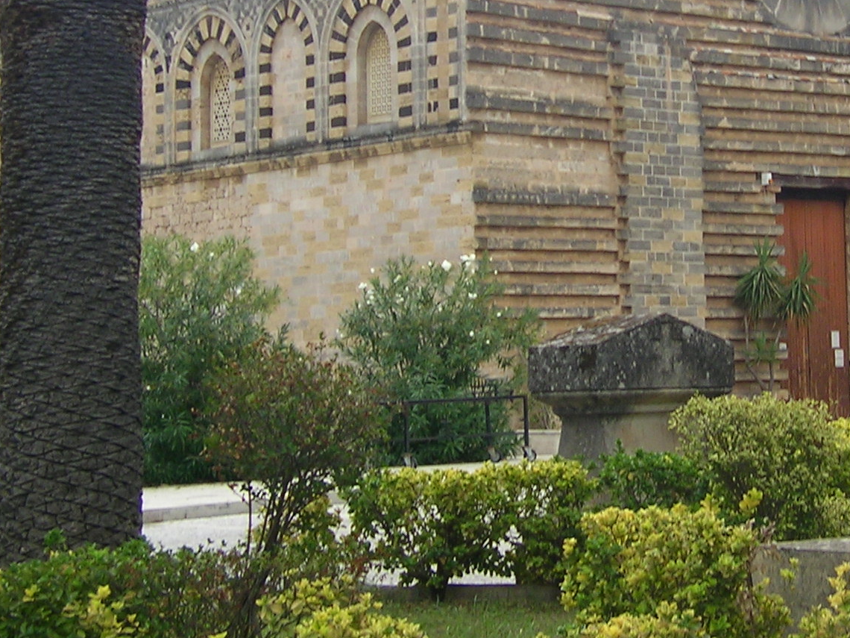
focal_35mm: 97
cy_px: 180
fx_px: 2382
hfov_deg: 20.0
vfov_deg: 15.2
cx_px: 665
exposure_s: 1/79.7
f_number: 3.2
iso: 50
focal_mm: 8.4
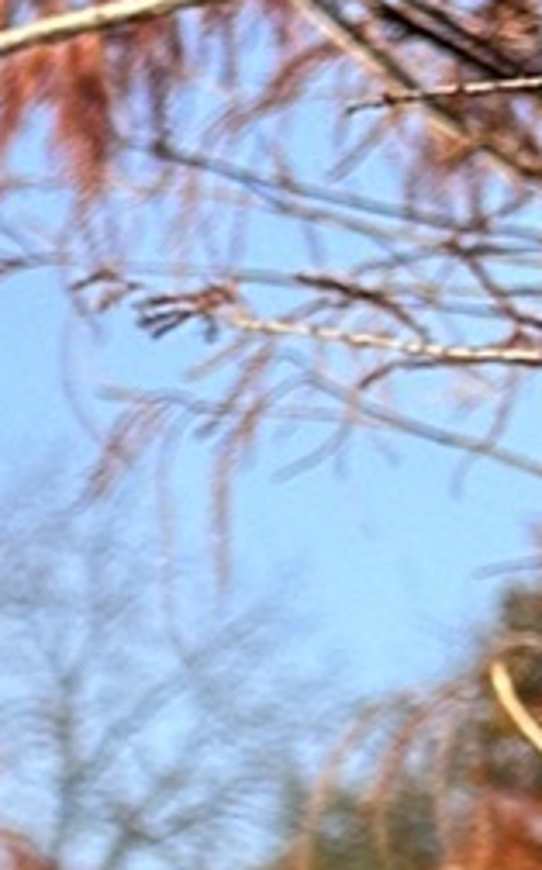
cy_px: 1091
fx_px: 4785
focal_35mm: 202
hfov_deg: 5.4
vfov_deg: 10.2
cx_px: -1868
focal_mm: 6.86
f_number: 1.78
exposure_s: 1/3861
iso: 80
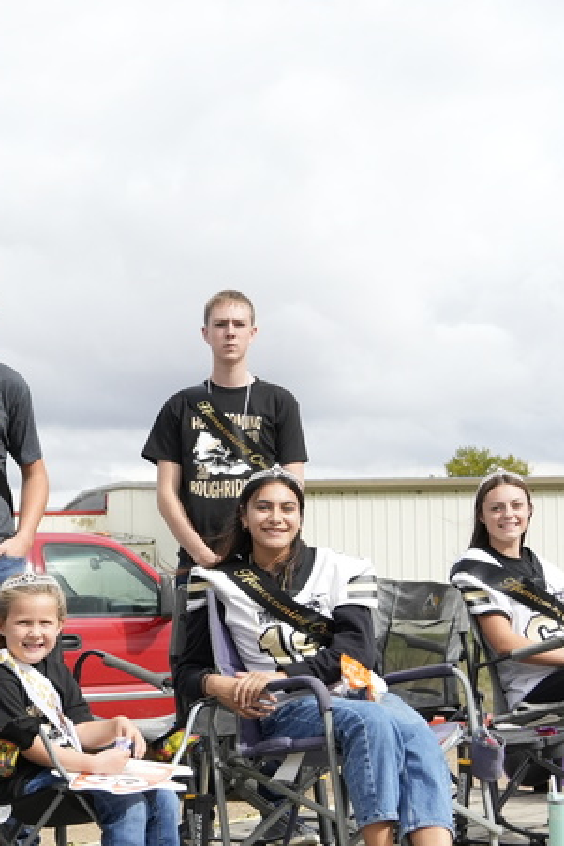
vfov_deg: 25.7
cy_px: 600
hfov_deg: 17.1
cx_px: 4
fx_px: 1837
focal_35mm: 78
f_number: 4.5
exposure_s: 1/2500
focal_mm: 23
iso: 640
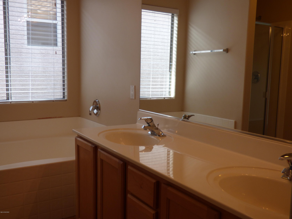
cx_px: 146
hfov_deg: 51.4
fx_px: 304
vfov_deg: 39.7
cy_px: 110
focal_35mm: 36
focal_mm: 6.47
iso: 125
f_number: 3.5
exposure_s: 1/60
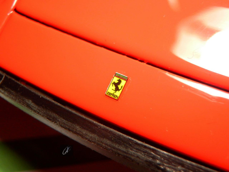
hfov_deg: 44.8
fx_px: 278
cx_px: 114
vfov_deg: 34.3
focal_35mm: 42
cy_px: 86
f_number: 4
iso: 400
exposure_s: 1/25
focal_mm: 7.4
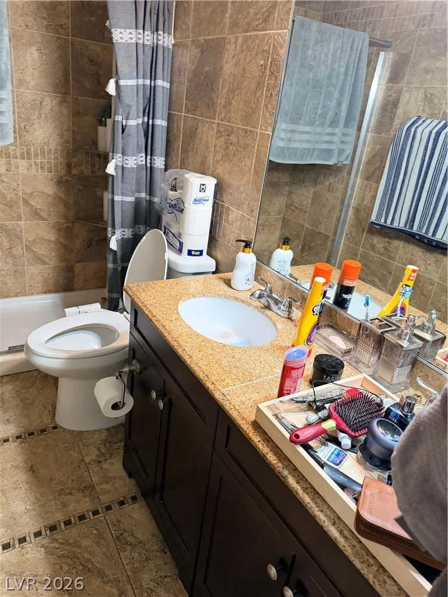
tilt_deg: -22.2
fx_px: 414
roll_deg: -7.5
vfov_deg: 71.6
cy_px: 298
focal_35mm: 24
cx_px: 224
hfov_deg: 56.8
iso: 200
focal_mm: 6.76
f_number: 1.78
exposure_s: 1/60
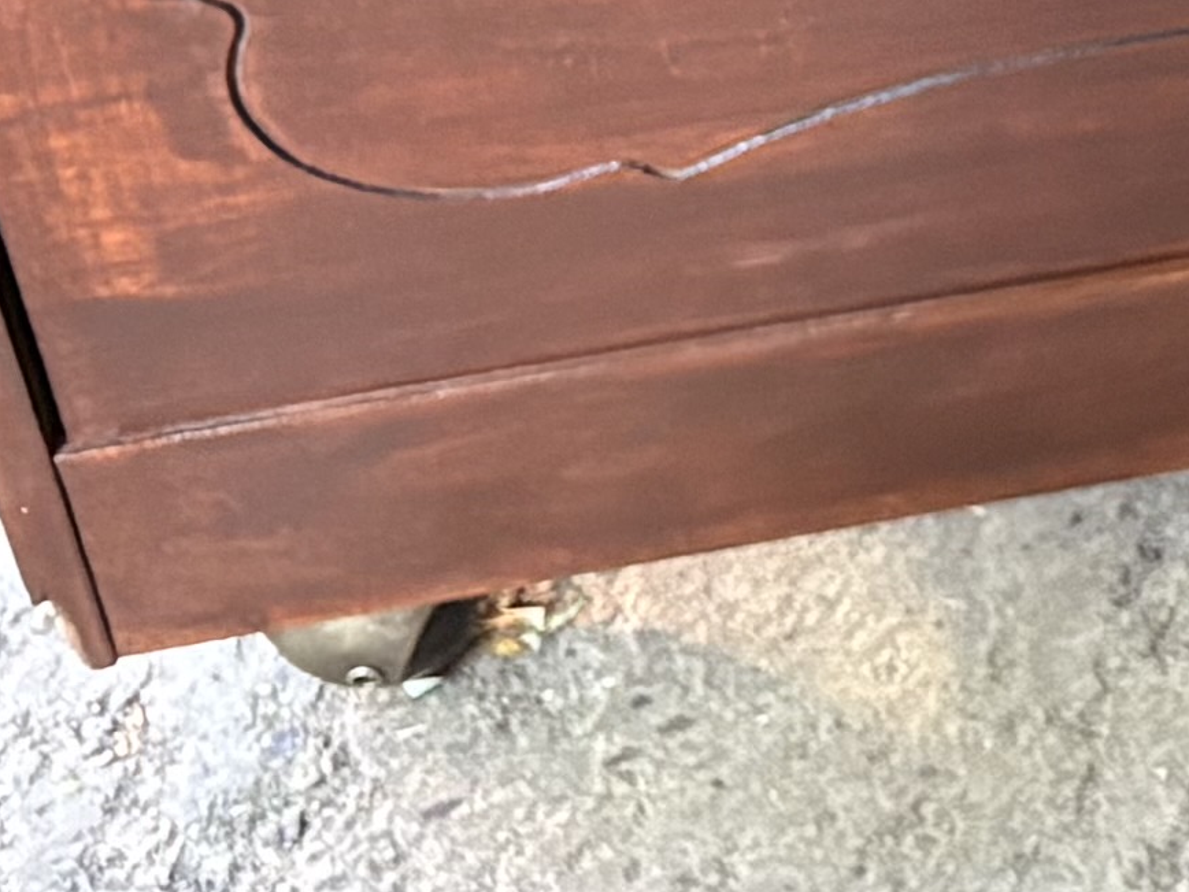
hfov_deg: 9.7
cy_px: -1156
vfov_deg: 8.1
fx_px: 5874
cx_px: 3175
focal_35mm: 171
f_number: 1.6
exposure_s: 1/60
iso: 500
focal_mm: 5.96
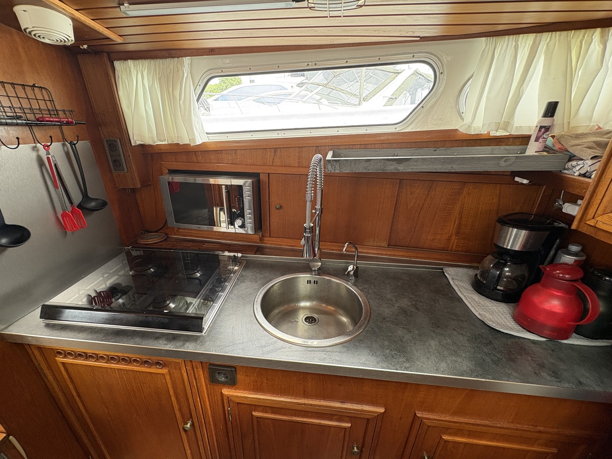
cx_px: 292
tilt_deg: -23.9
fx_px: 265
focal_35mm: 15
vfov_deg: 81.7
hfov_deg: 98.1
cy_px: 243
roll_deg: +1.0
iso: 250
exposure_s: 1/60
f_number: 2.2
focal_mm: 2.22
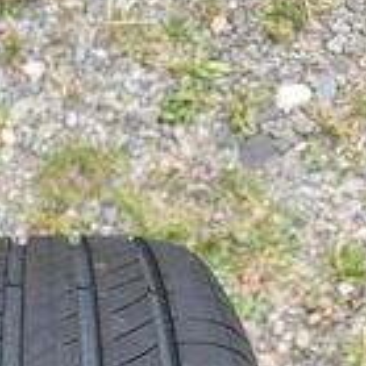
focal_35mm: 61
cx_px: 13
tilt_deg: -72.1
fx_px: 730
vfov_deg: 25.0
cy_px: 453
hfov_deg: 26.8
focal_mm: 6.76
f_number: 1.78
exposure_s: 1/488
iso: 80
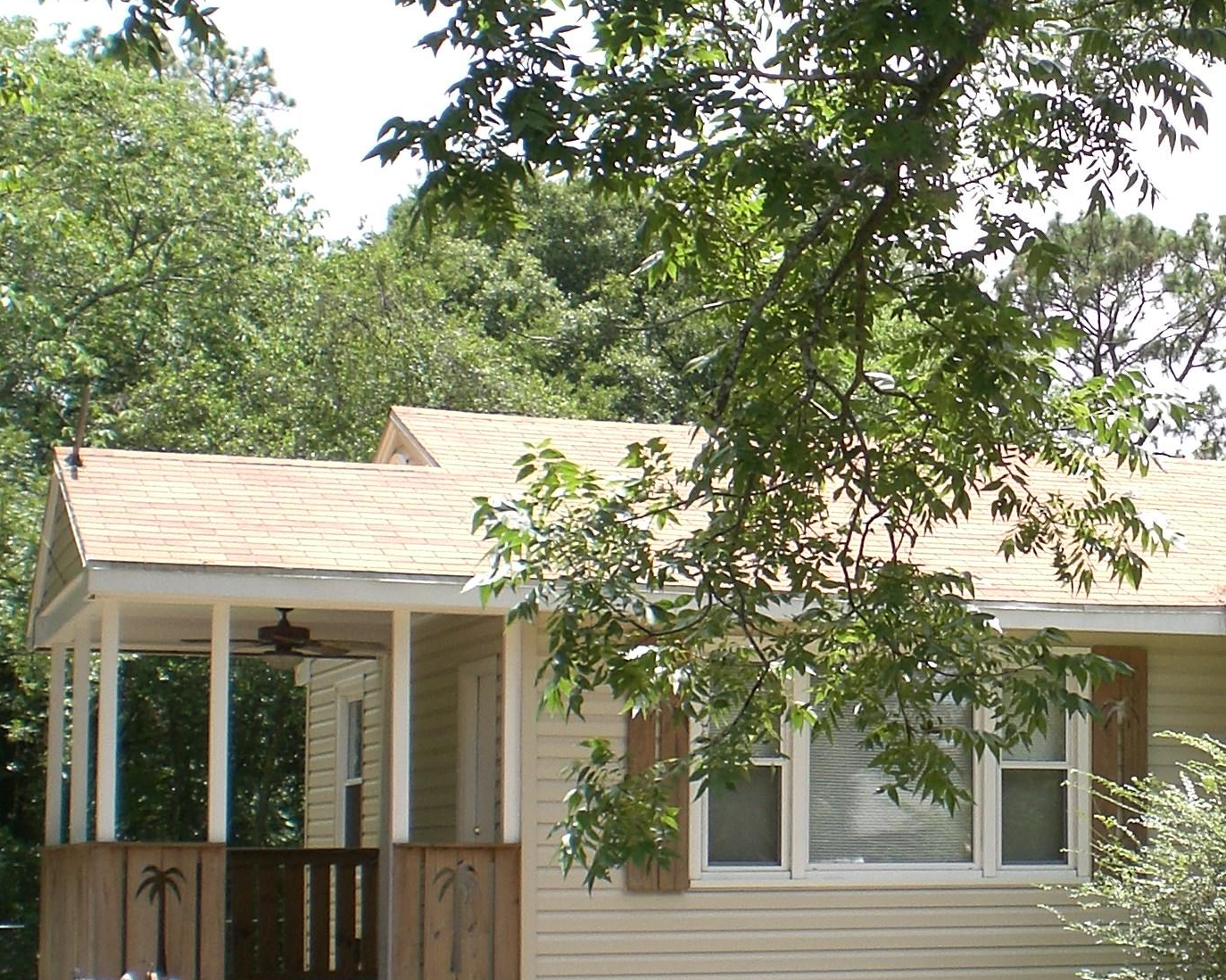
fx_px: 2757
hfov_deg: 24.3
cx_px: 1116
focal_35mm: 76
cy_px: 730
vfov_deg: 20.0
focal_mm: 6.3
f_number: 4.4
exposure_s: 1/160
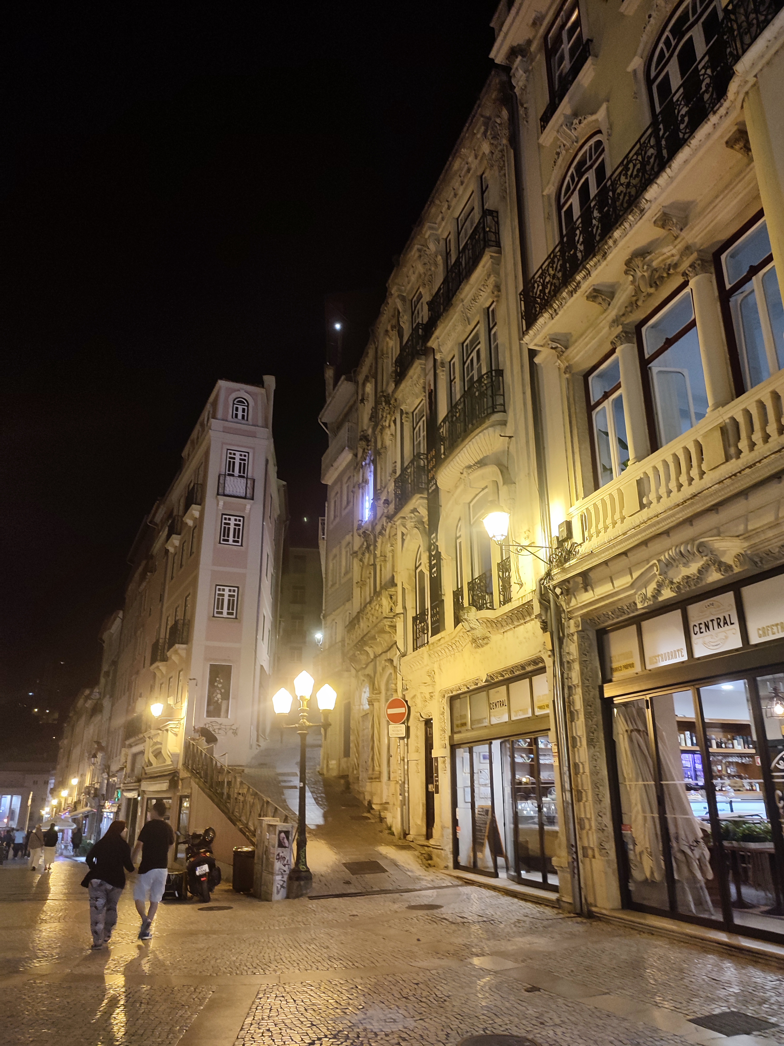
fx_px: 755
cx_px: 392
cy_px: 523
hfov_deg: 54.9
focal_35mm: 25
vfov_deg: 69.4
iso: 333
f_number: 1.9
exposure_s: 1/20
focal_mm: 6.04
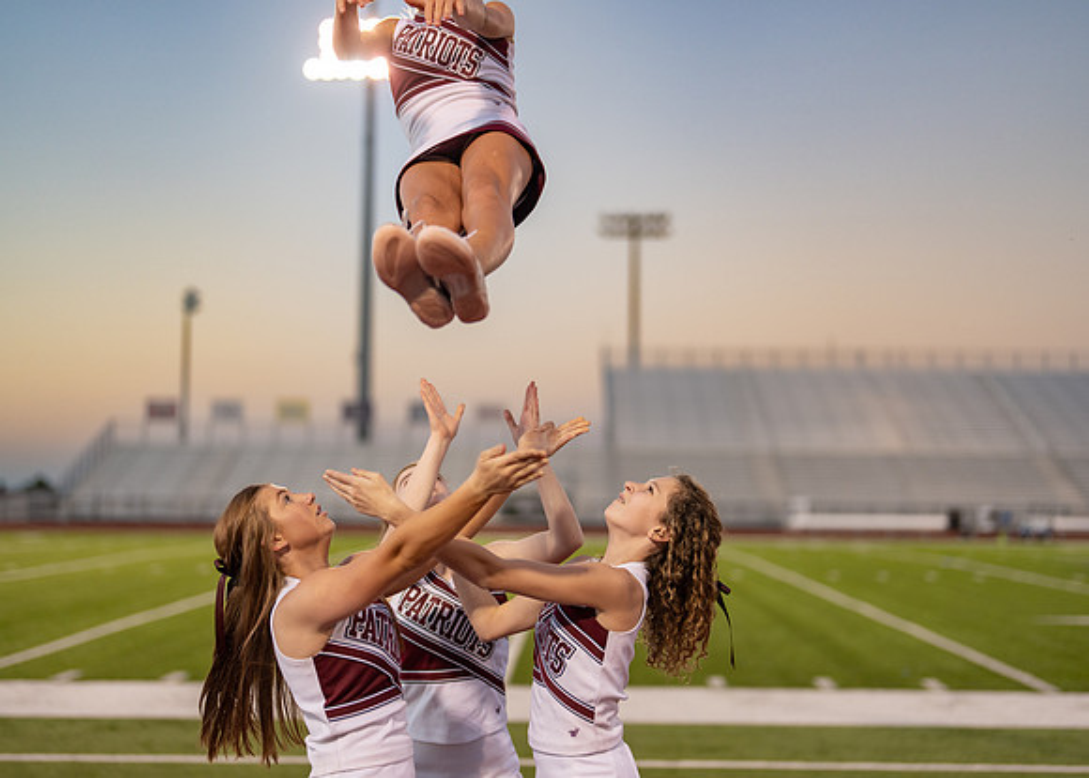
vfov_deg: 25.9
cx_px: 554
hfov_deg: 35.7
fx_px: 1691
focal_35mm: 55
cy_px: 383
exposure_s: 1/1000
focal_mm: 50
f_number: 1.2
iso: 400
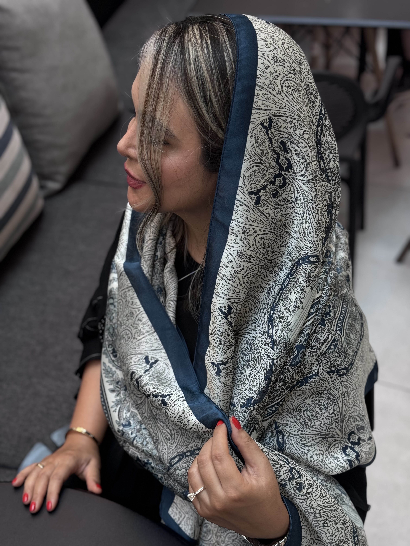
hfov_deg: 30.3
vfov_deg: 39.7
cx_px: 205
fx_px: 758
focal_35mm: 48
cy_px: 273
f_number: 1.78
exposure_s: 1/100
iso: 64
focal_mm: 6.76
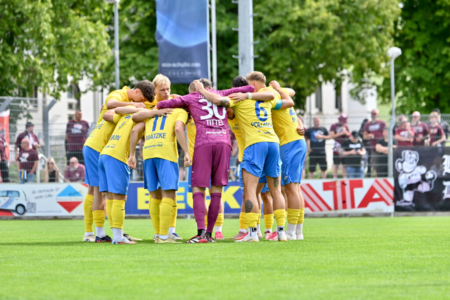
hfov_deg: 7.9
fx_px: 3250
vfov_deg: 5.3
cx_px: 225
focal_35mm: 260
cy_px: 150
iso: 640
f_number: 5.6
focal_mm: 260
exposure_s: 1/1600
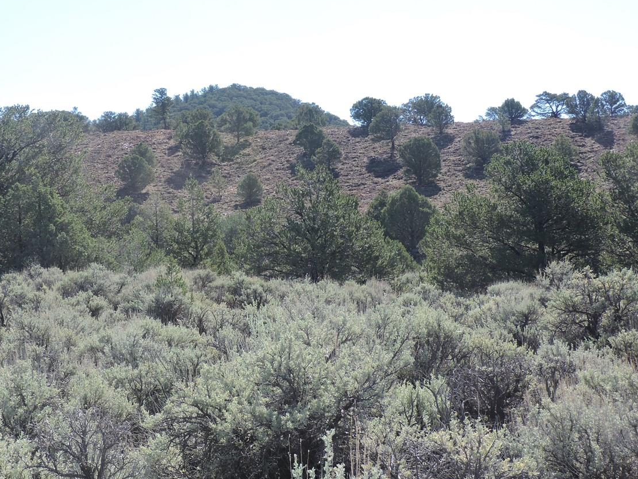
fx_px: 1142
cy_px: 235
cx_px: 207
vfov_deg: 23.6
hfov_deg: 30.9
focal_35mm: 62
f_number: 3.4
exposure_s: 1/500
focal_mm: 7.7
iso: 100
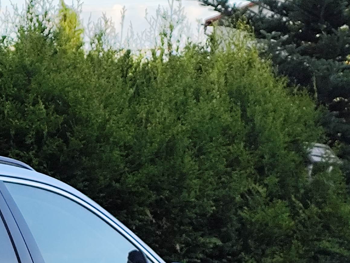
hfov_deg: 9.0
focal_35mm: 212
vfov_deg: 7.0
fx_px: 2143
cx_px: -216
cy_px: 324
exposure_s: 1/405
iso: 50
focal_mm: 6.19
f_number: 1.65
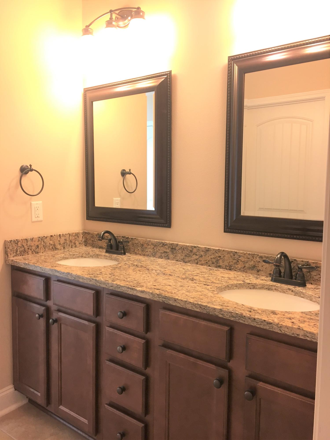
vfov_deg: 61.7
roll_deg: -0.5
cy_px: 220
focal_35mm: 29
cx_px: 165
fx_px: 369
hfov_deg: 48.2
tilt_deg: -5.4
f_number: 2.2
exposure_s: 1/30
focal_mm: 4.15
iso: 80
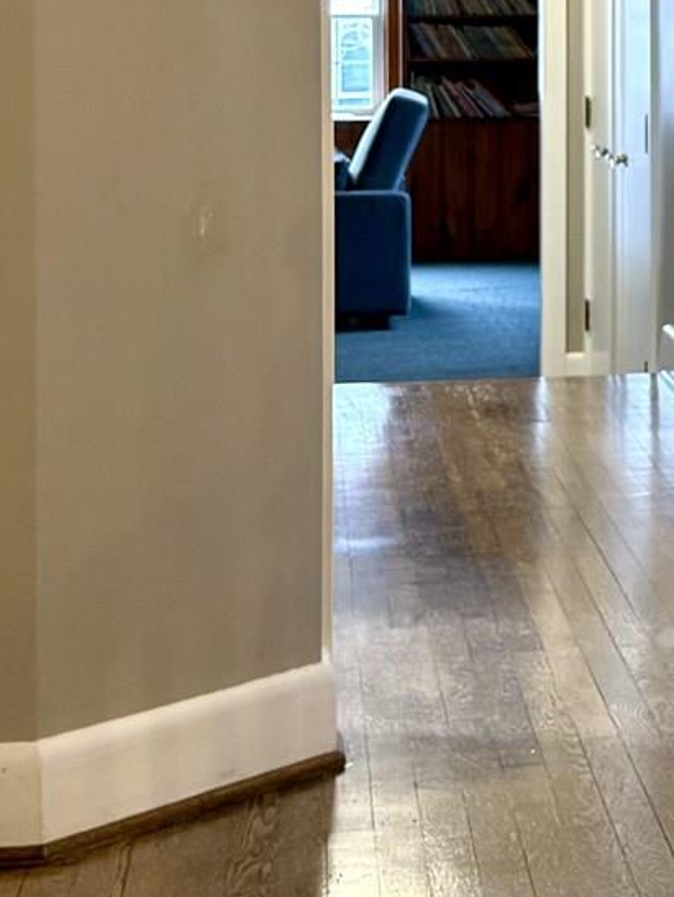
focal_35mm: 101
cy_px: 72
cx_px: 1028
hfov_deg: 13.7
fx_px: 2619
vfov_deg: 19.1
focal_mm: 6.76
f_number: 1.78
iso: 200
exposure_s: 1/60
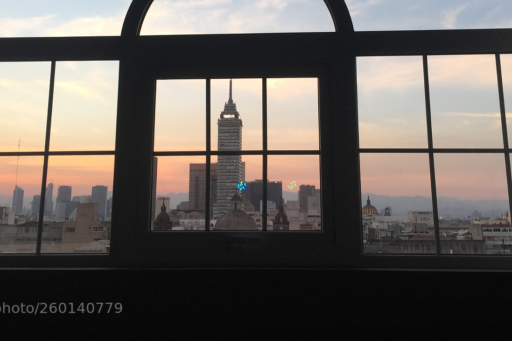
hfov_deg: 44.5
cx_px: 252
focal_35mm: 44
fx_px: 626
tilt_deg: +14.2
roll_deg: -0.9
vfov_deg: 29.7
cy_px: 65
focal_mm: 4.15
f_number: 2.2
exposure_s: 1/120
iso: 32
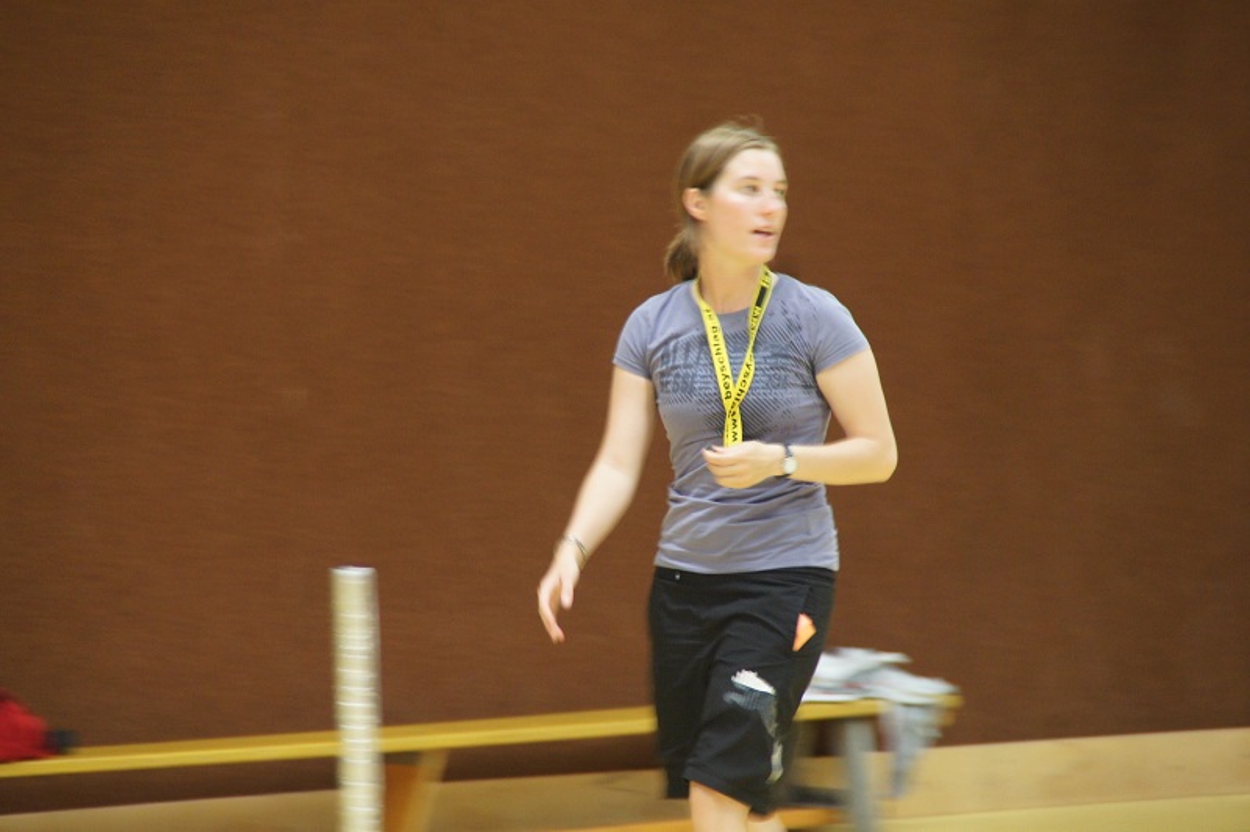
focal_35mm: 300
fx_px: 10408
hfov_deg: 6.9
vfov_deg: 4.6
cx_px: 625
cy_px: 416
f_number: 6.3
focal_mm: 200
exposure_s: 1/15
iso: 1600
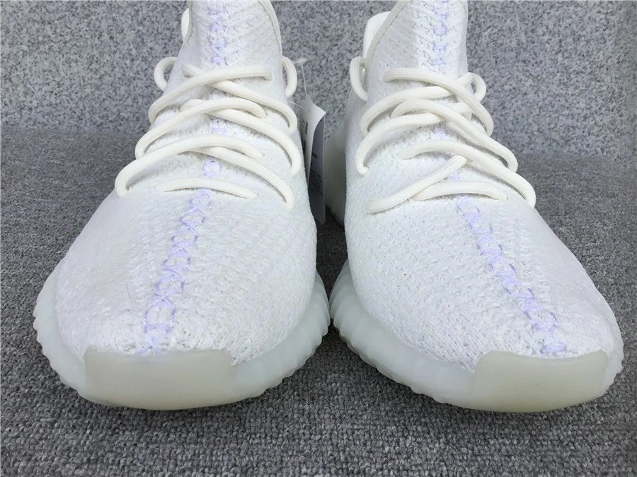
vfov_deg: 45.4
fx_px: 570
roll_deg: -3.3
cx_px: 318
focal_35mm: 31
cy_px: 238
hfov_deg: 58.4
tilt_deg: -24.6
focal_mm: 3.3
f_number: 2.4
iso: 25
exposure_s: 1/905
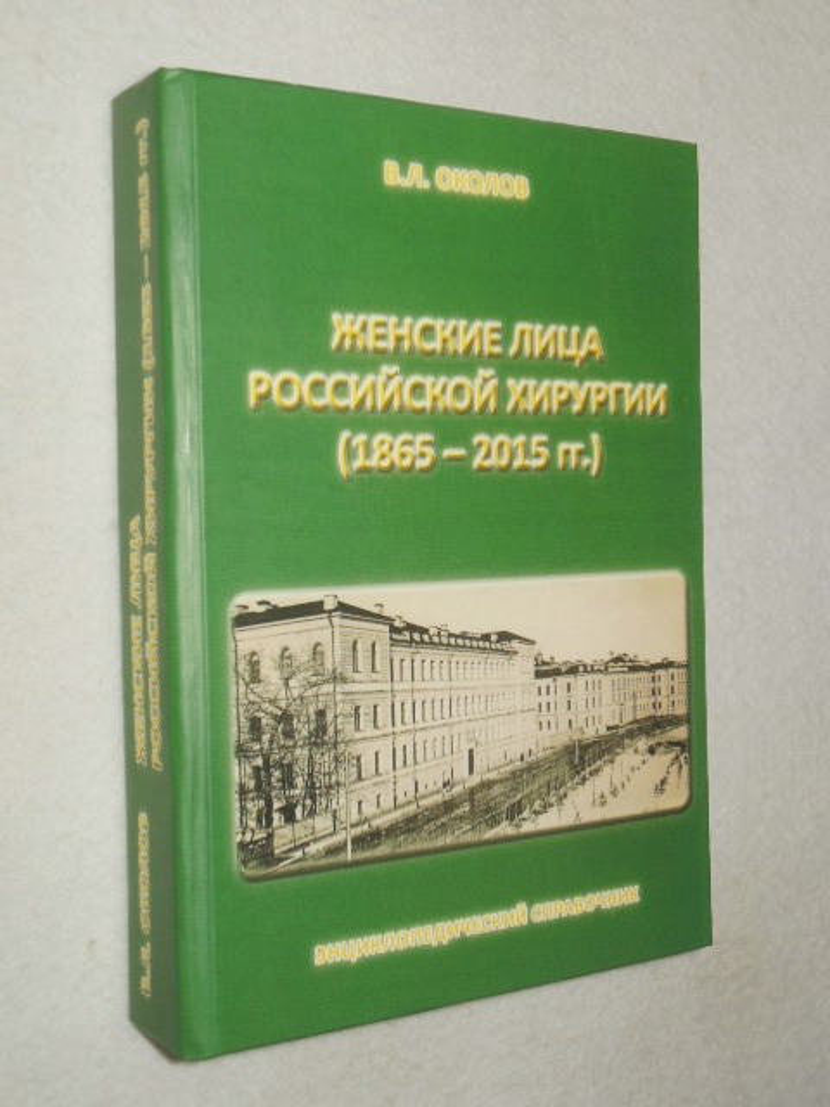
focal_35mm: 50
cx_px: 415
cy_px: 554
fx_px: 1598
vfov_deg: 38.2
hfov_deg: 29.1
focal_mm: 8.9
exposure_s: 1/60
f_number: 4
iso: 125
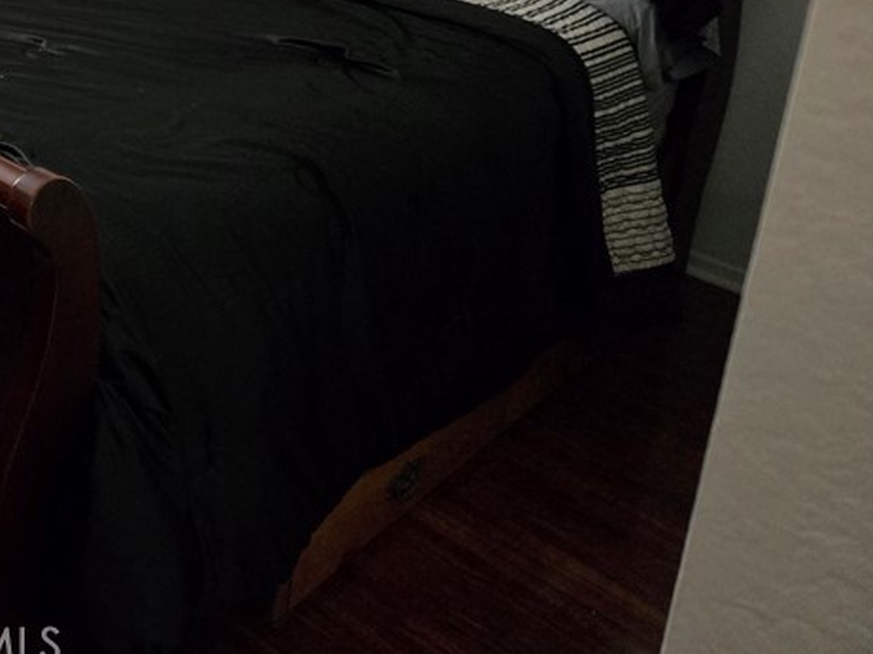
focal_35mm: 51
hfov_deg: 33.0
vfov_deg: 26.4
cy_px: -55
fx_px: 1286
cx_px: -77
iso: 1250
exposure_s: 1/60
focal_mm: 5.4
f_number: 1.8
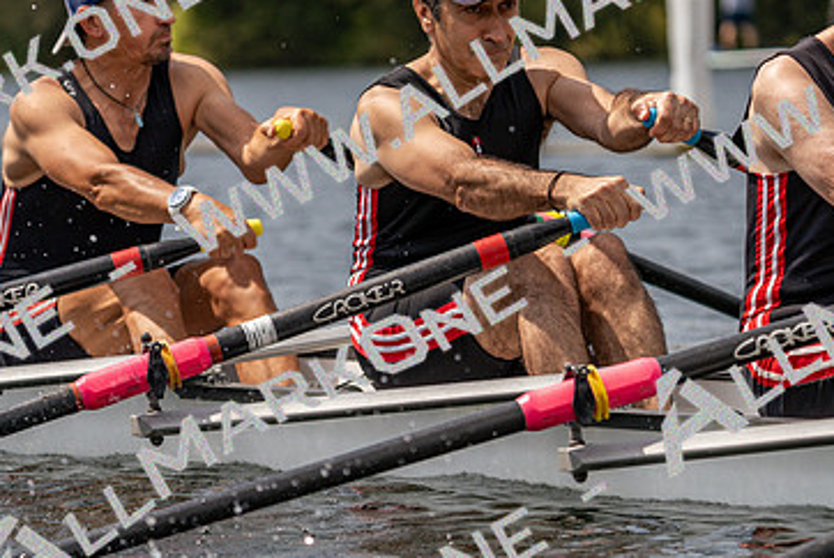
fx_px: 8022
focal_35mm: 346
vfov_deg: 4.0
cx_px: 458
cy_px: 259
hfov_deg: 6.0
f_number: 5.6
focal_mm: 216
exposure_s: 1/1600
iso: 200
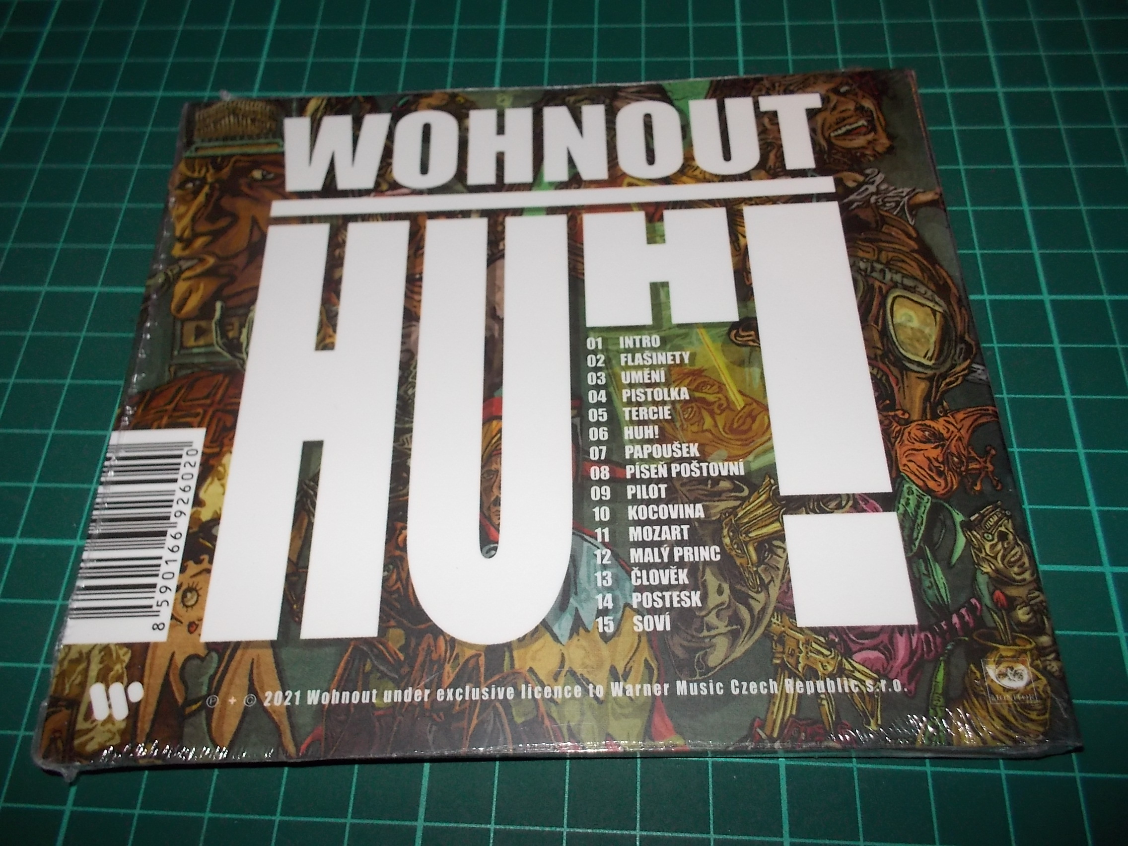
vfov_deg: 48.2
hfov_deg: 61.7
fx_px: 945
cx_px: 564
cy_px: 423
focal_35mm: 29
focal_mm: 4.1
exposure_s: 1/30
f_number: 3.3
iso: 200
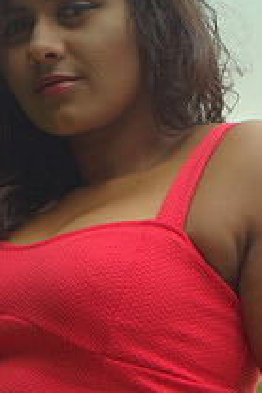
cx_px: 57
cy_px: 96
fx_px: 1592
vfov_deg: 14.0
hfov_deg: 9.4
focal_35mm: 146
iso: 100
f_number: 5.6
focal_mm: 45
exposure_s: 1/160
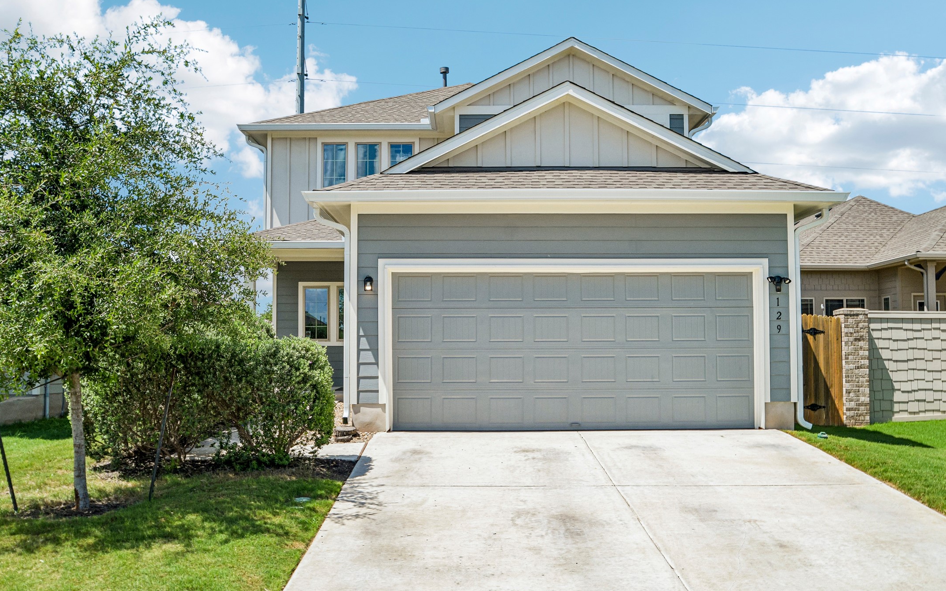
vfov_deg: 37.3
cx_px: 475
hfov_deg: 56.7
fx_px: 877
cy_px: 279
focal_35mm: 34
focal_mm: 22
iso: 400
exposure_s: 1/1000
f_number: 8
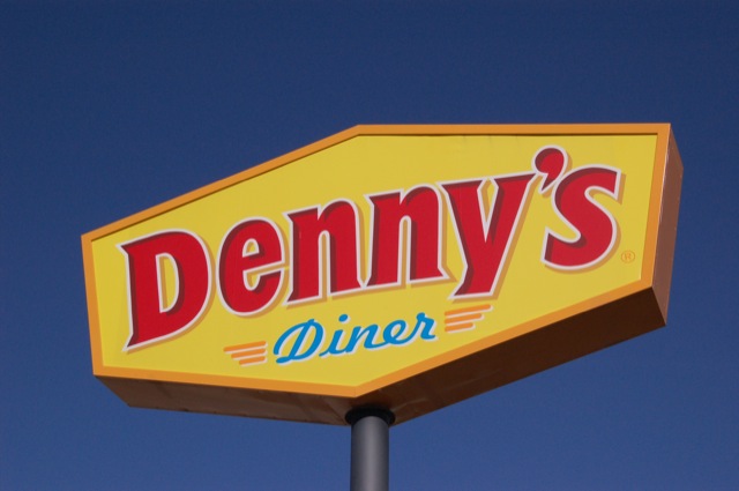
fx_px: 1415
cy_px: 246
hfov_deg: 29.3
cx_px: 370
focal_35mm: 69
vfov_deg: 19.7
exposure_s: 1/1000
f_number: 16
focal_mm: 46
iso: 800
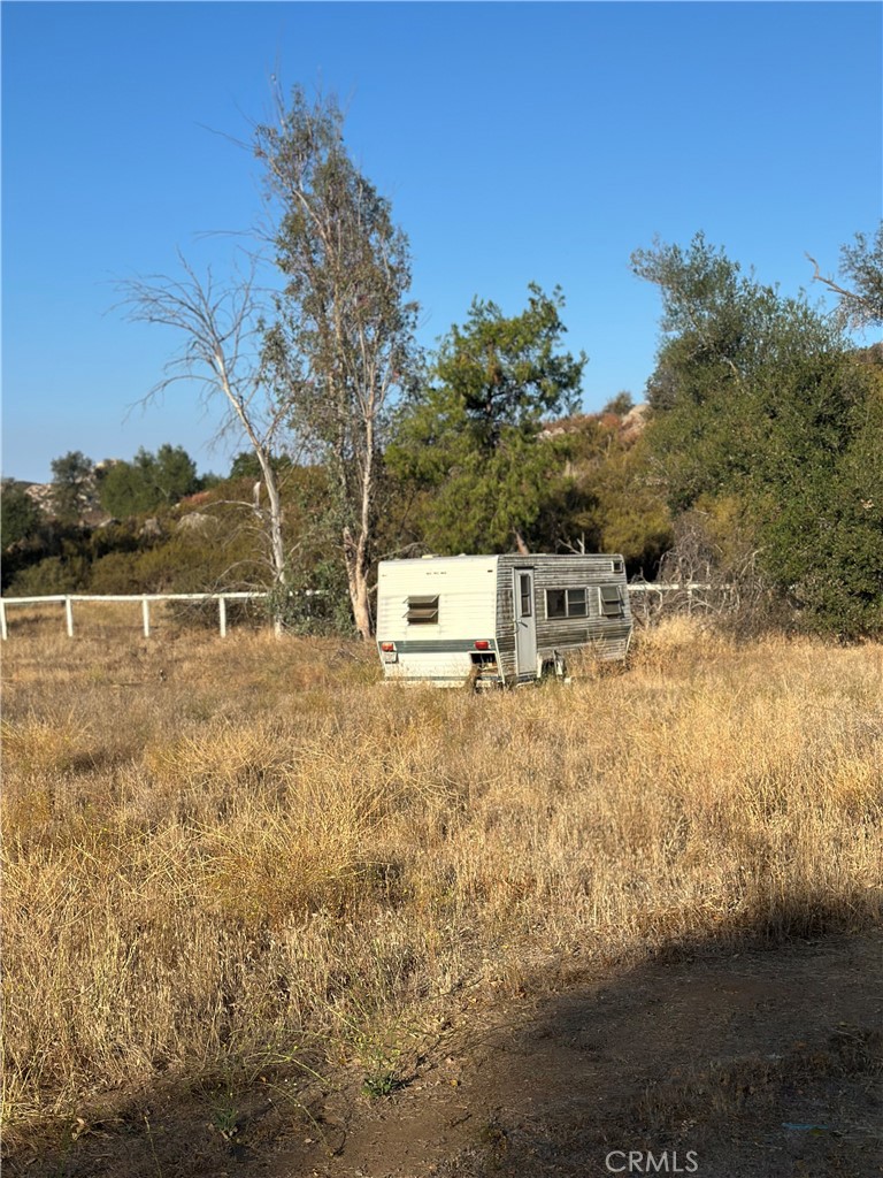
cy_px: 589
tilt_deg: -0.3
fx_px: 1633
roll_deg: +1.8
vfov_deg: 39.7
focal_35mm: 48
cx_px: 442
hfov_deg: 30.3
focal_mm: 6.86
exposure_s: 1/5000
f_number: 1.78
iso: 80
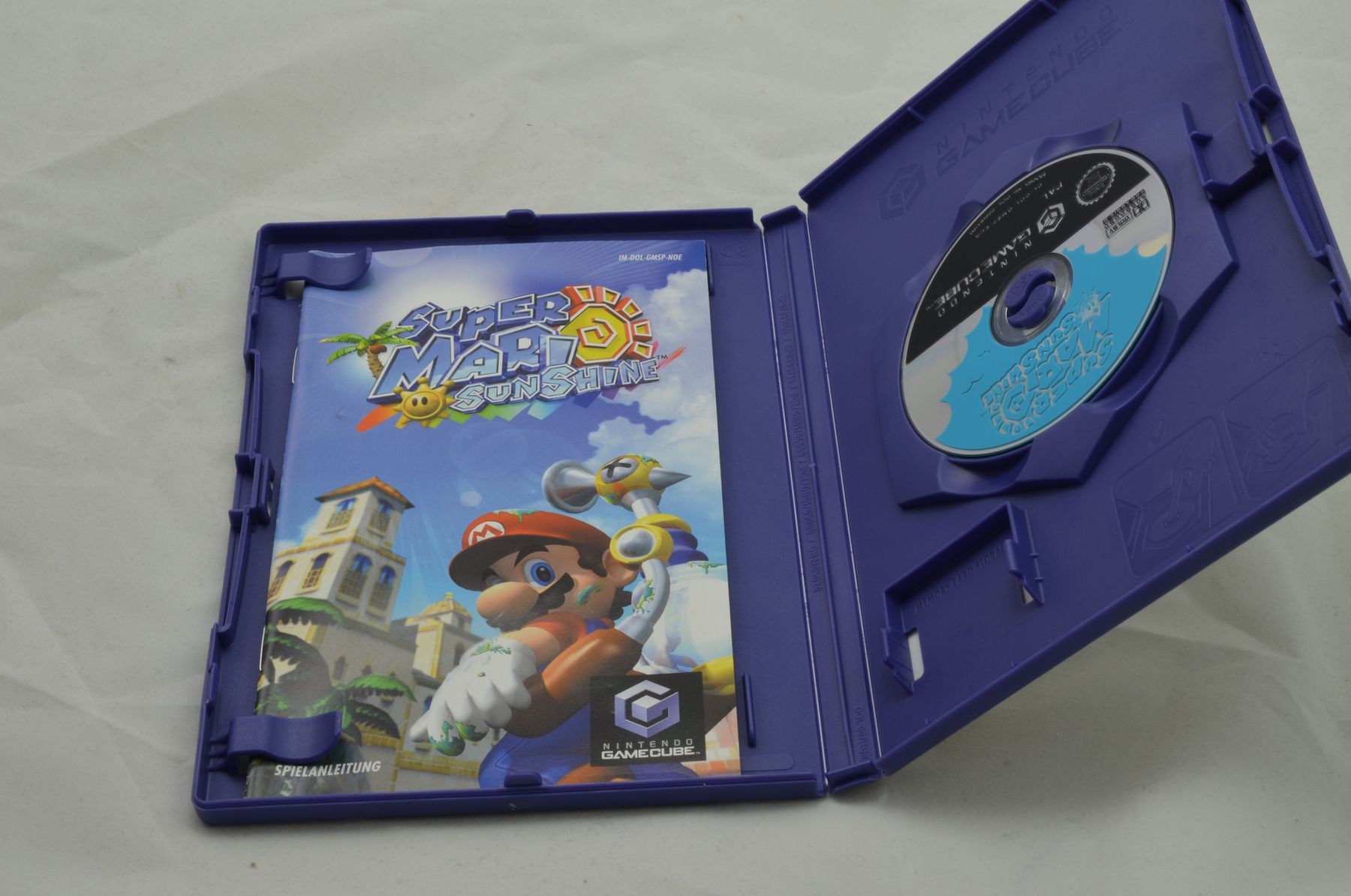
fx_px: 2247
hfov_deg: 33.5
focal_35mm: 60
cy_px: 448
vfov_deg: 22.5
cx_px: 676
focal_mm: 40
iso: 100
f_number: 20
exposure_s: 1/1.6
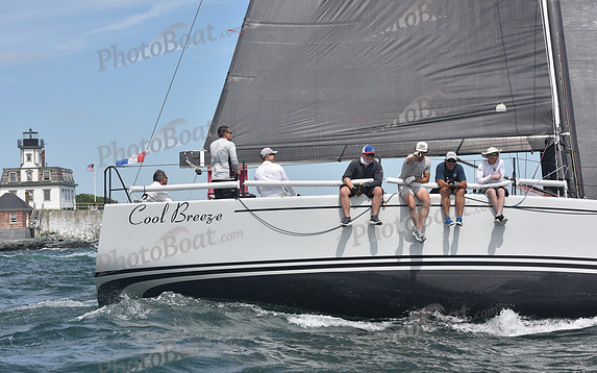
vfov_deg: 13.8
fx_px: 1546
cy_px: 180
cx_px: 298
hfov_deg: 21.9
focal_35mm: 95
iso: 320
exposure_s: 1/800
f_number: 6.3
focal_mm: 92
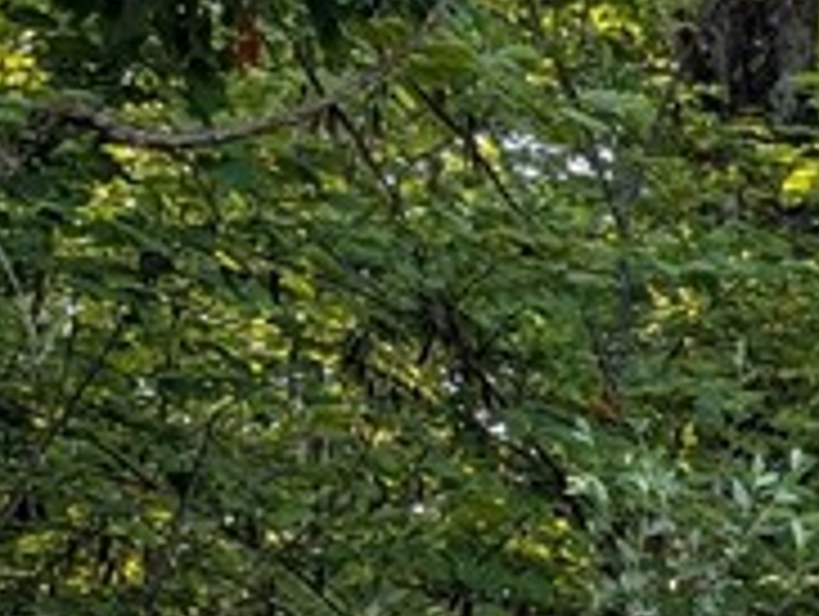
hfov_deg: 11.8
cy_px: 1124
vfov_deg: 10.3
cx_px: 2000
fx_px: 3198
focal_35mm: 135
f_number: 1.68
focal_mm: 6.9
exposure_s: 1/163
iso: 23
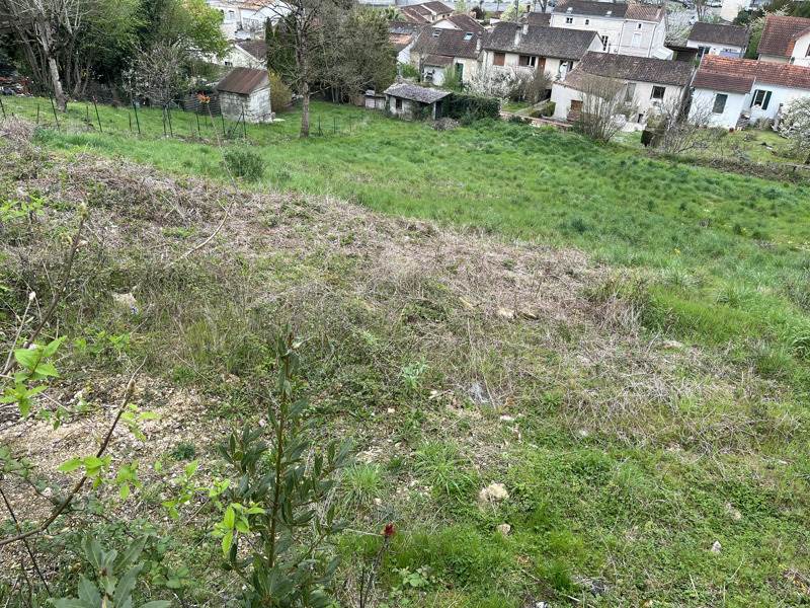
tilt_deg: -33.6
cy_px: 304
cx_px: 405
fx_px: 608
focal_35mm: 26
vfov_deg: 53.1
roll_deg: -1.7
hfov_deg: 67.3
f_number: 1.6
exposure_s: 1/727
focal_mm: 5.1
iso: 50
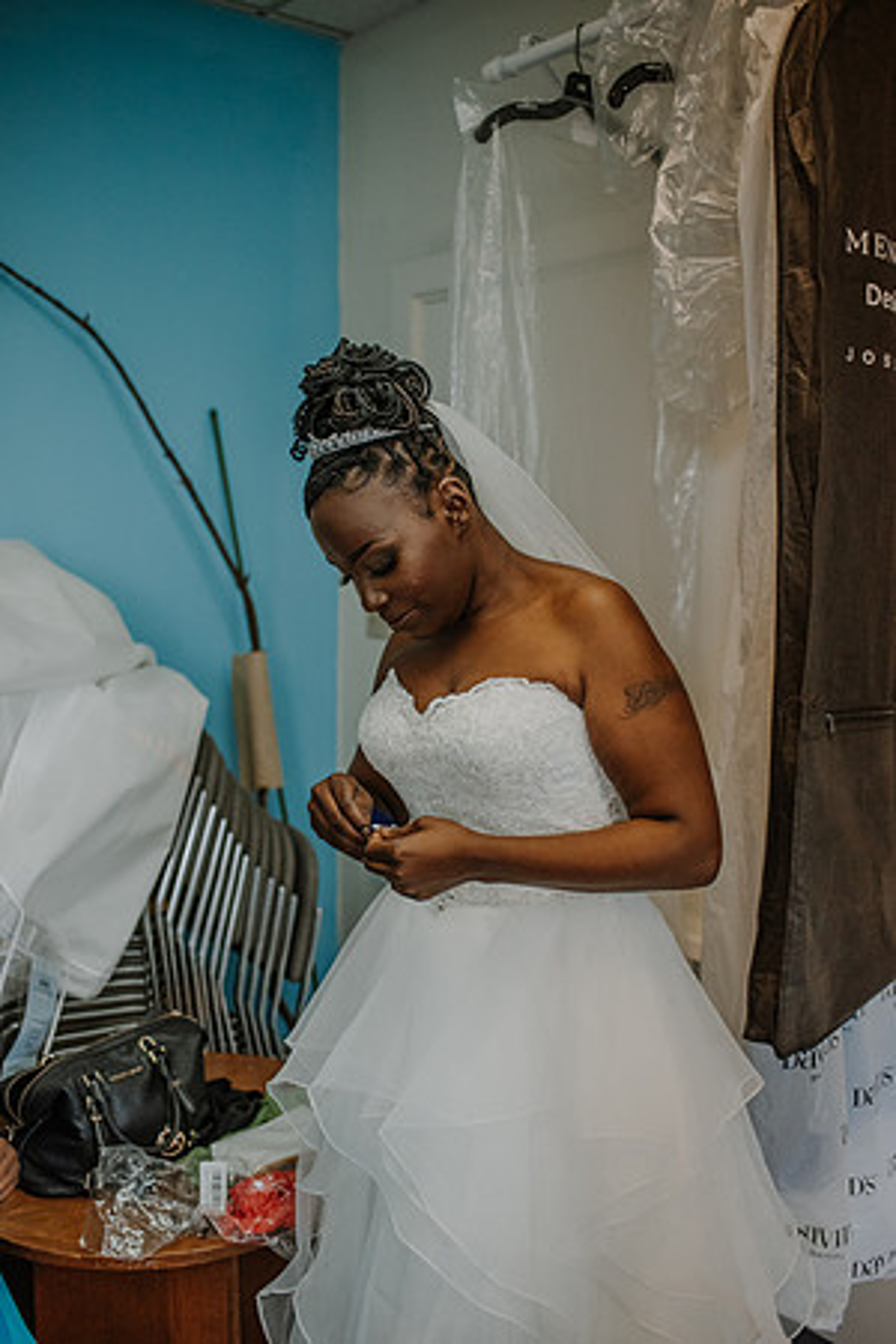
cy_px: 672
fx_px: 1307
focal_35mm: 35
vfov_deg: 54.4
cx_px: 448
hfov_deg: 37.9
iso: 2000
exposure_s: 1/1000
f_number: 2.2
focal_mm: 35
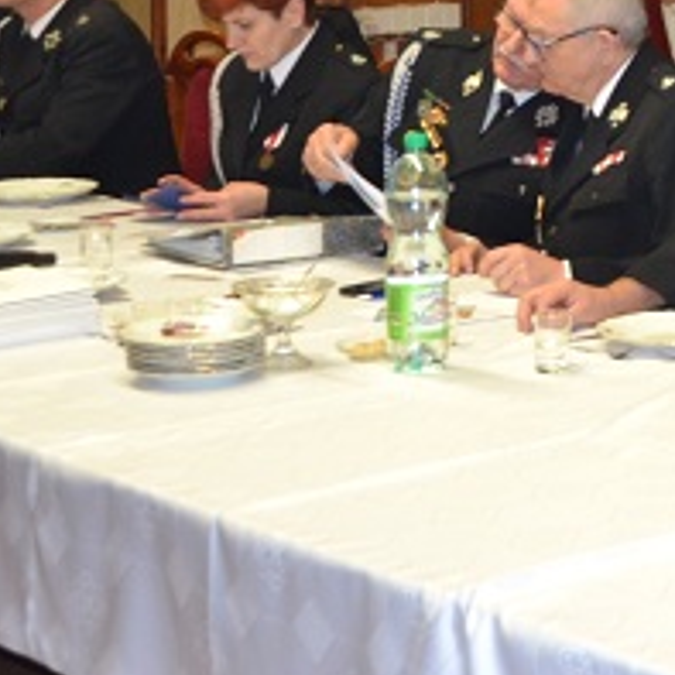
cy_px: -2
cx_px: 1189
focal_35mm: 114
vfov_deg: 15.0
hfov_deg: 13.8
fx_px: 2515
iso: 900
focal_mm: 22
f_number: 3.8
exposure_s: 1/60
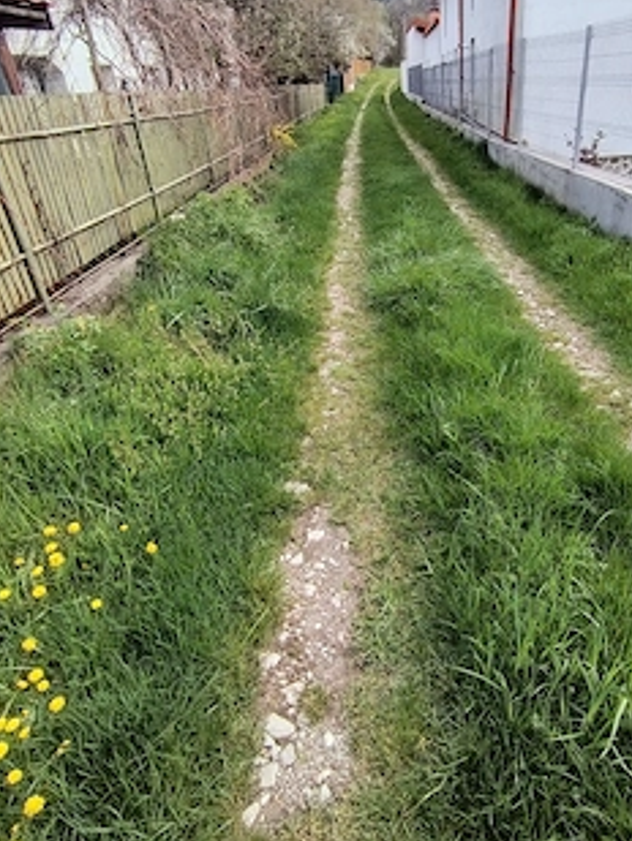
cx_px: 387
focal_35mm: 22
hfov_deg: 60.5
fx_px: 535
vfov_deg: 75.6
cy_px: 340
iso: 100
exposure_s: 1/411
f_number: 2.2
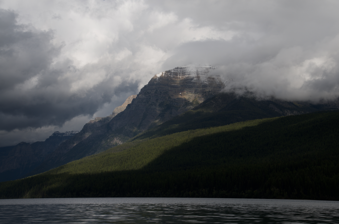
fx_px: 705
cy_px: 112
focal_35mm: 75
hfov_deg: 27.0
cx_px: 170
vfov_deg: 18.1
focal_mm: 50
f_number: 9
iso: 100
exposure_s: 1/250
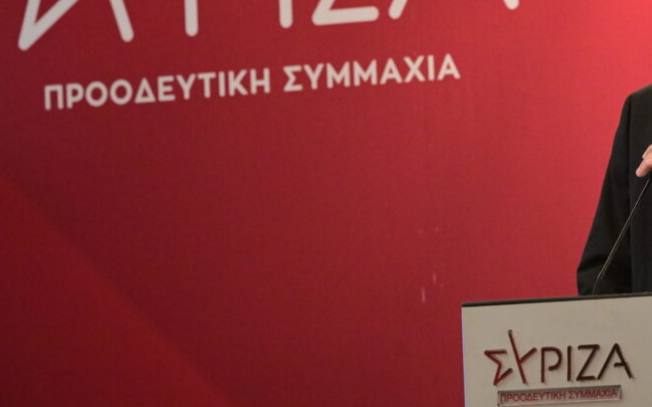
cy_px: 80
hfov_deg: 9.1
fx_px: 4104
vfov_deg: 5.7
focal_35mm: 231
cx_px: 459
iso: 8000
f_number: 5.6
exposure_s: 1/500
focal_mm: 145
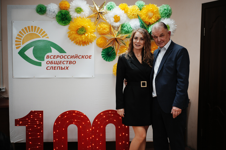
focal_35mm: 55
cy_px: 75
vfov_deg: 24.6
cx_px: 113
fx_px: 345
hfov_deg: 36.2
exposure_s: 1/320
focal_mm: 55
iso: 320
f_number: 1.8
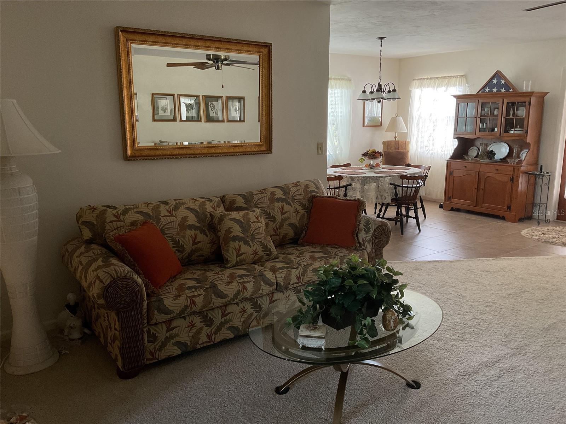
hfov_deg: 61.7
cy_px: 212
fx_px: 474
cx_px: 283
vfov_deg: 48.2
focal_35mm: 29
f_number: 1.8
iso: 64
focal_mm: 3
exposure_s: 1/60
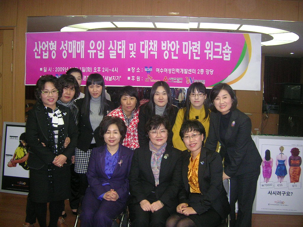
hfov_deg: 52.6
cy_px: 114
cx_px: 152
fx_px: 306
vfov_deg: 40.7
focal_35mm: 35
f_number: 2.8
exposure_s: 1/60.1
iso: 161
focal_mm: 5.4
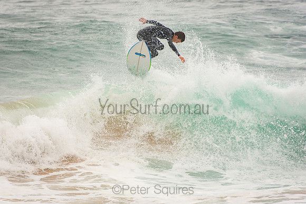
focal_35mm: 585
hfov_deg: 3.5
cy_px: 102
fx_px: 4973
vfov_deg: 2.4
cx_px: 153
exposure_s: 1/1250
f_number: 5.6
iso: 180
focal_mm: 390
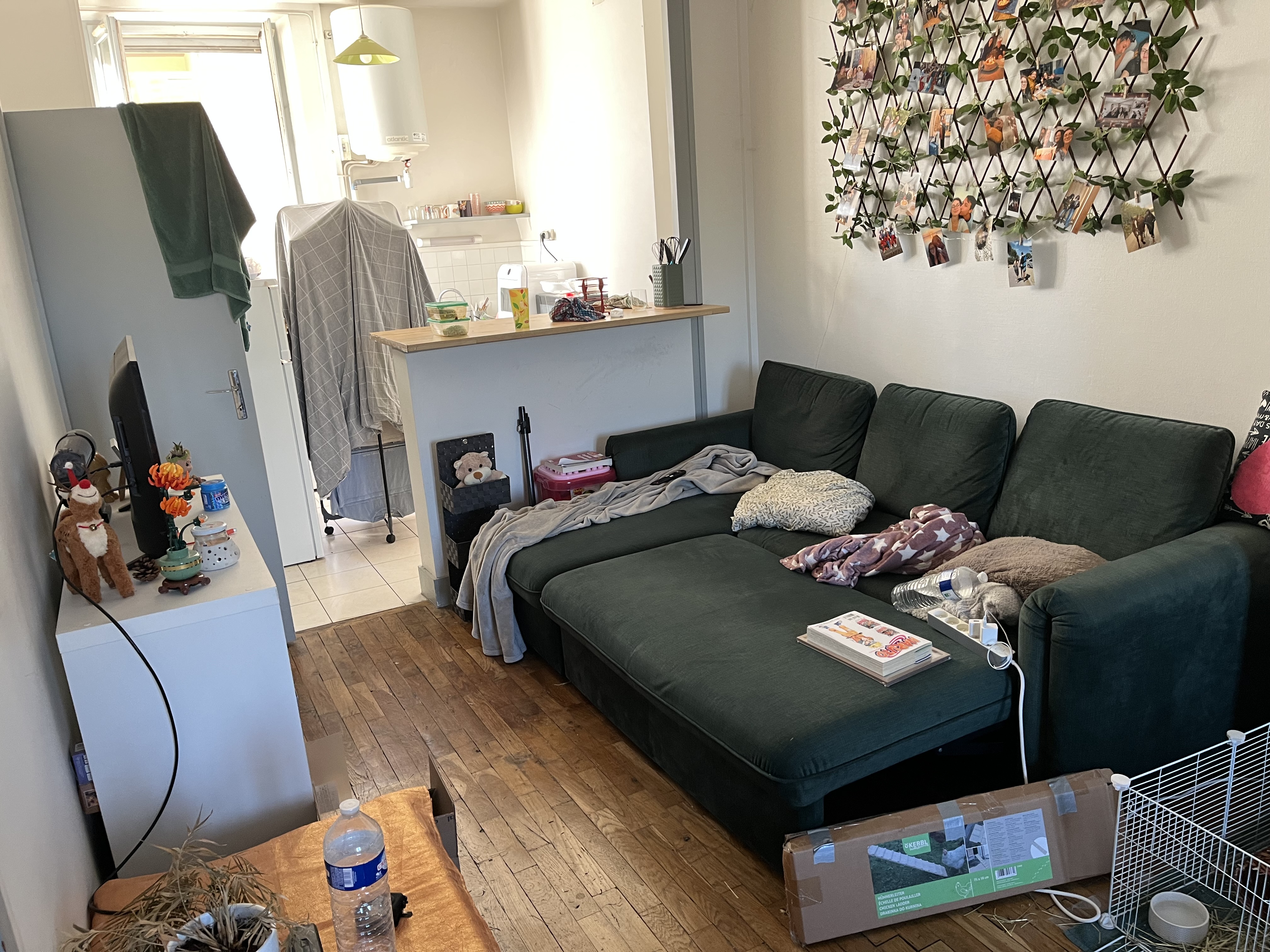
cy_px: 476
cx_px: 635
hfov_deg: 67.3
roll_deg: +3.8
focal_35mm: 26
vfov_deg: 53.1
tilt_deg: -13.7
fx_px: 954
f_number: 1.6
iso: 125
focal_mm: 5.1
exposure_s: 1/95
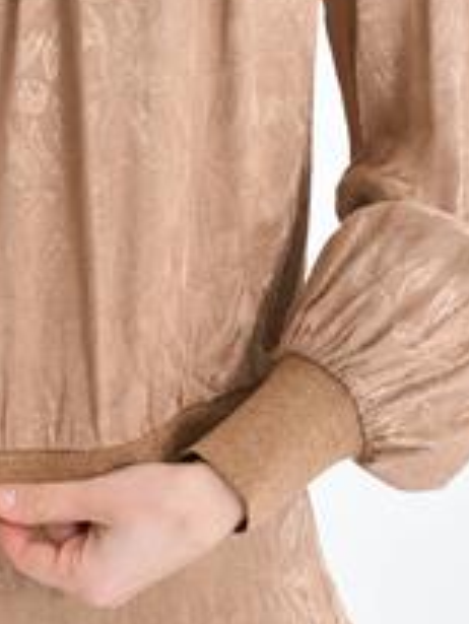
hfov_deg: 10.6
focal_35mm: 139
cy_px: -103
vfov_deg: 13.8
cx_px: 9
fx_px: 2508
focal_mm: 52
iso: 250
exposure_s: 1/125
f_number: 7.1
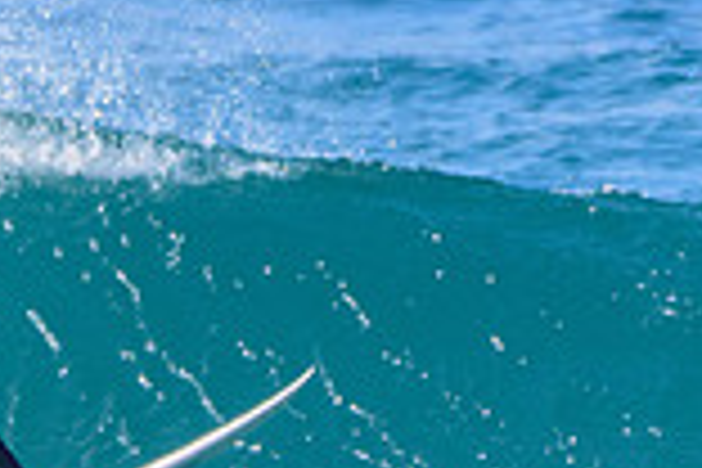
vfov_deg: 0.5
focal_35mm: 2794
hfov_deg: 0.7
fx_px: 54479
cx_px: -63
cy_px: 542
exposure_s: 1/2000
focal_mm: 500
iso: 400
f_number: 5.6
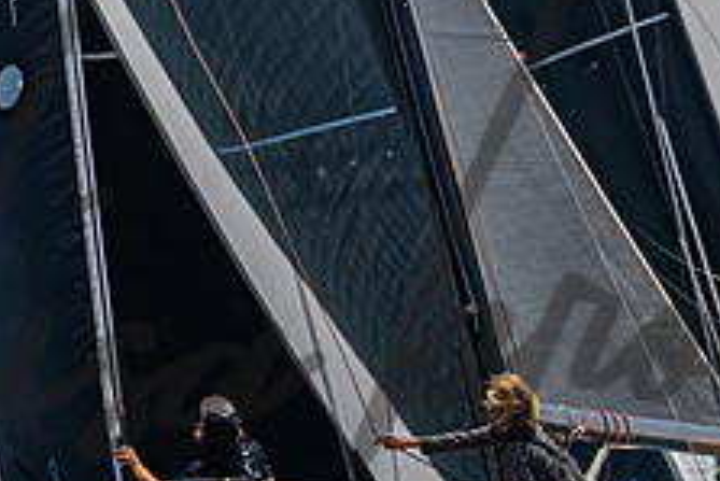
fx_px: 22654
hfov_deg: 1.8
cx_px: 620
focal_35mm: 1132
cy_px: 338
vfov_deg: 1.2
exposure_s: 1/3200
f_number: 8
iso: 400
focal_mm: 330
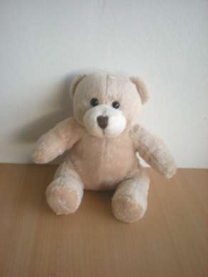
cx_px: 104
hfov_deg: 37.7
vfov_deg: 49.0
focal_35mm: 38
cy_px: 138
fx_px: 305
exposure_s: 1/8
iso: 339
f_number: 3.1
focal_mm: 6.3
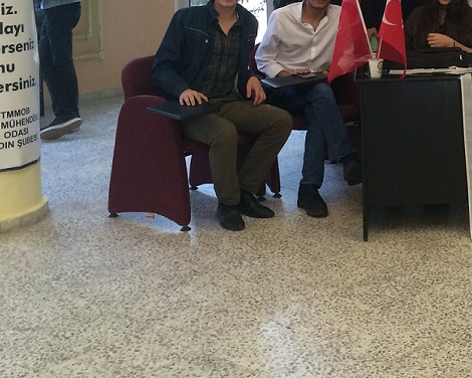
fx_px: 950
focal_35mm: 68
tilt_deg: -4.1
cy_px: -13
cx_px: 484
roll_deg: +0.6
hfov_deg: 26.3
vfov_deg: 21.6
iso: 64
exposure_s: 1/33
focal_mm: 4.15
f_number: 2.2
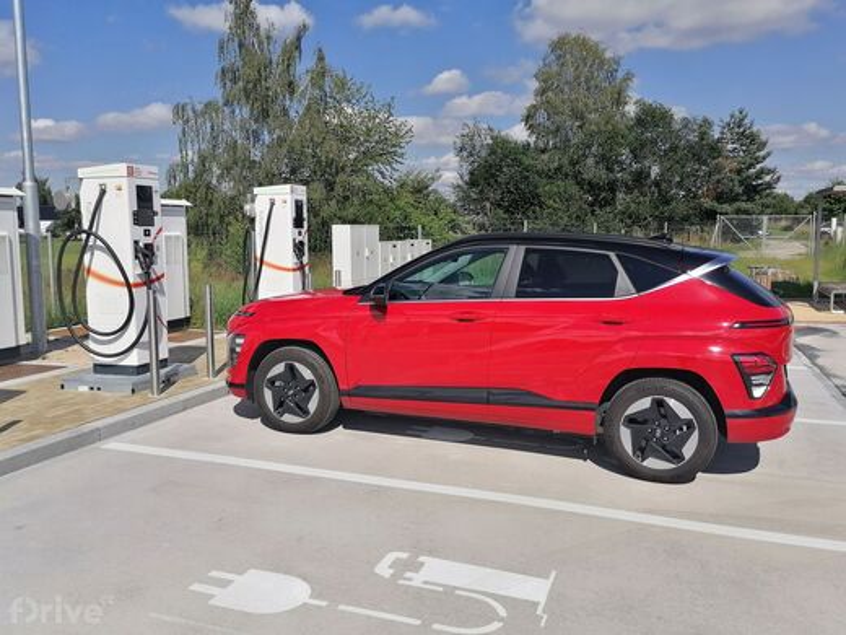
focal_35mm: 31
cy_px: 318
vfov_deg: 45.4
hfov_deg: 58.4
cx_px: 423
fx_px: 758
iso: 50
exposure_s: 1/2740
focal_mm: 5.3
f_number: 1.8
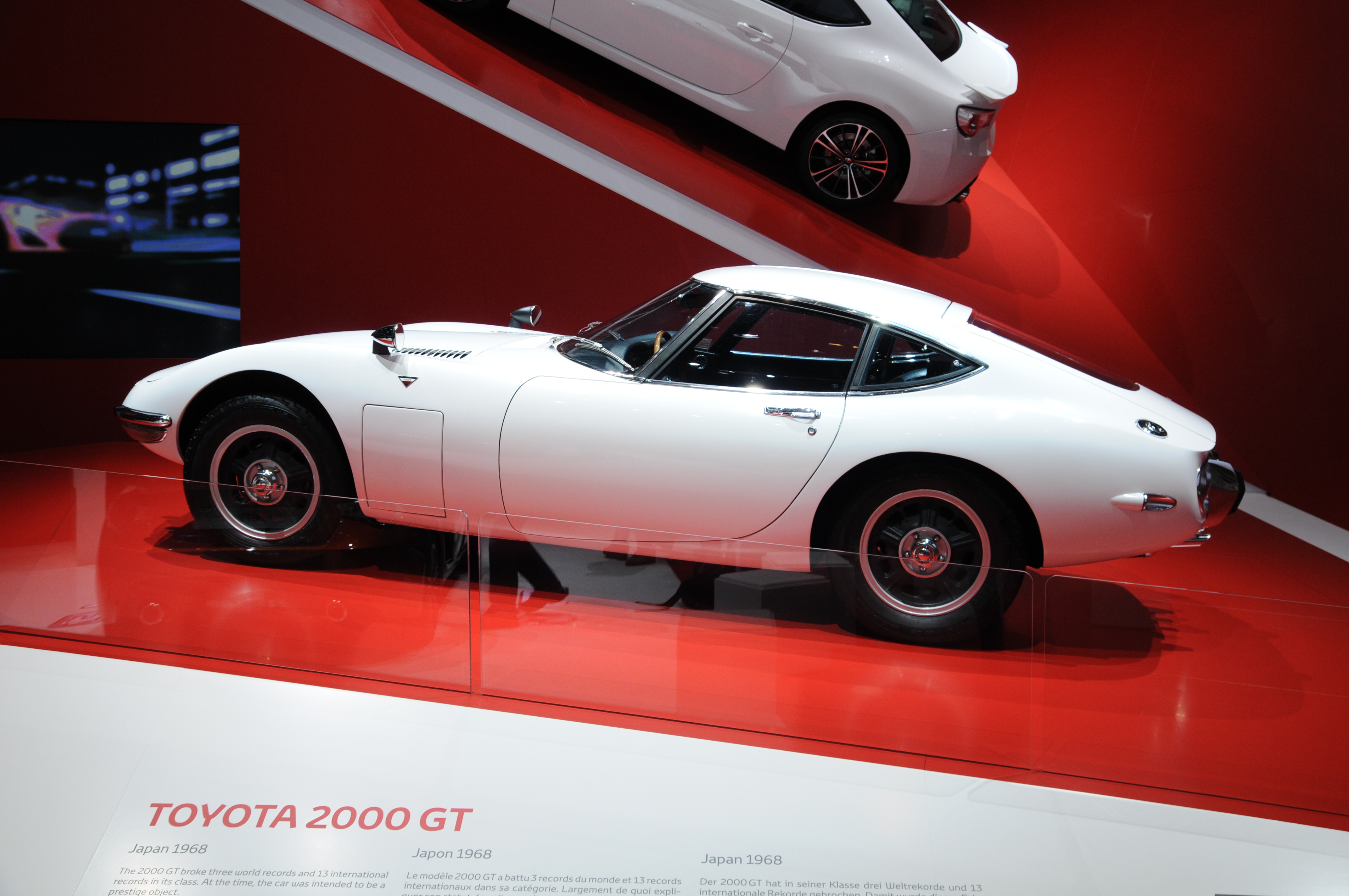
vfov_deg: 36.8
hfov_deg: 53.2
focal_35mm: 36
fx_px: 1347
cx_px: 674
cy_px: 448
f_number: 8
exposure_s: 1/250
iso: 400
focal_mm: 24
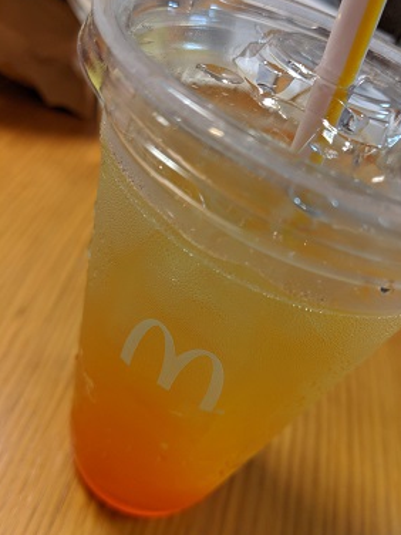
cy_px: 272
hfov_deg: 48.2
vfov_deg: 61.7
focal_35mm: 29
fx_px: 448
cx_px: 213
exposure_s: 1/59.9
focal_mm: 4.44
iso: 135
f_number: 1.8
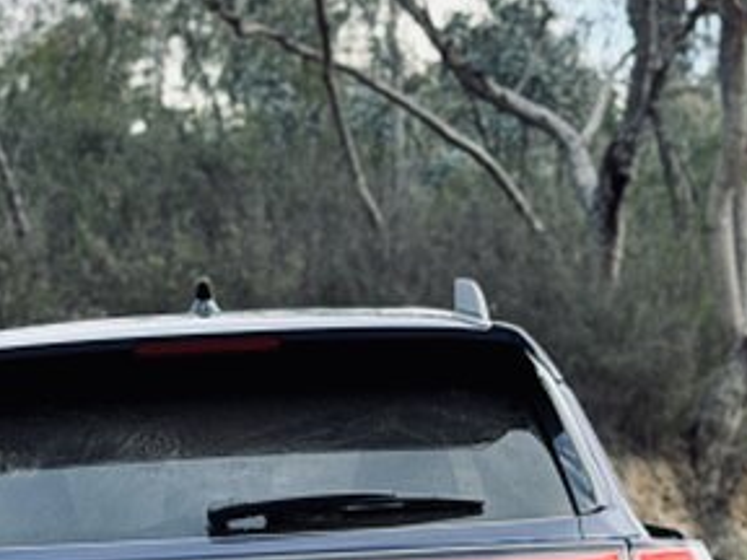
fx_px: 4316
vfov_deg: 7.3
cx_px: 223
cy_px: 939
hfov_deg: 9.9
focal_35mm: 200
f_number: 1.78
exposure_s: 1/195
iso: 100
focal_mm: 6.76
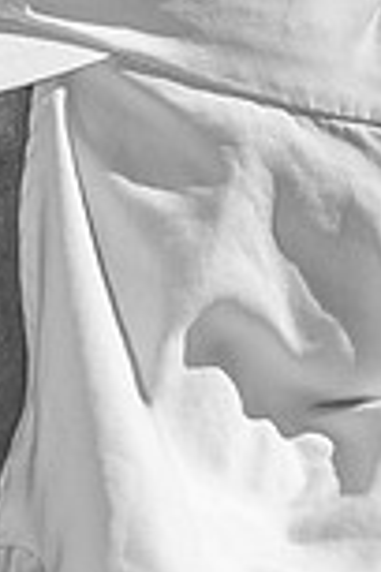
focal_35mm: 569
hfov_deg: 2.4
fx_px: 9032
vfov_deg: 3.6
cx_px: 56
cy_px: 202
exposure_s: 1/3200
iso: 1600
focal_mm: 194
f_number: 10
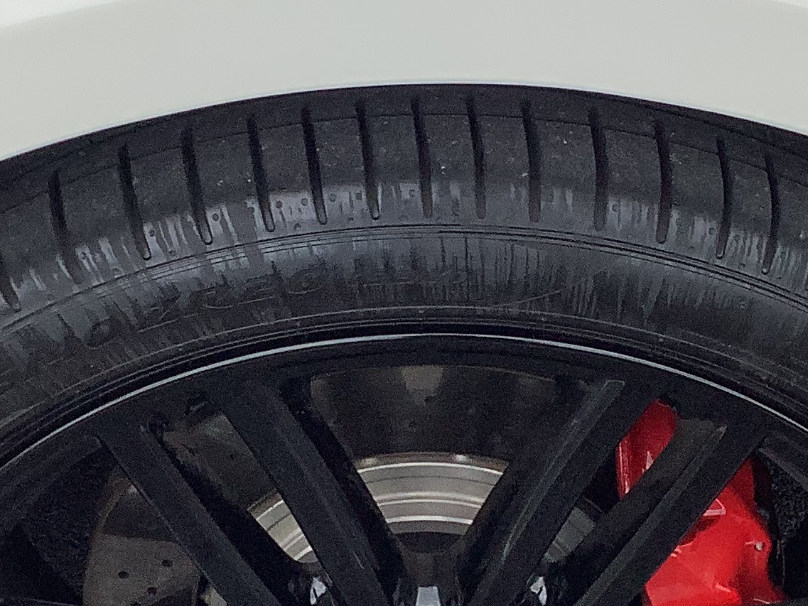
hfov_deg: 22.0
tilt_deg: -45.8
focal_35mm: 89
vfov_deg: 16.5
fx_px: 2078
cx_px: 415
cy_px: 421
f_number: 2.4
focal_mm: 3.3
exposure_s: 1/120
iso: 40
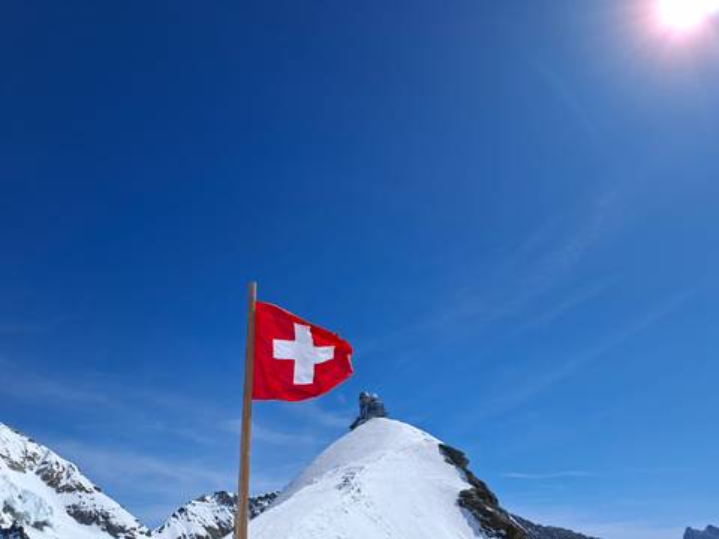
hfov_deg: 73.9
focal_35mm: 23
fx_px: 478
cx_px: 360
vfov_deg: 58.9
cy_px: 270
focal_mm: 5.54
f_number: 1.8
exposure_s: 1/4950
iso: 50
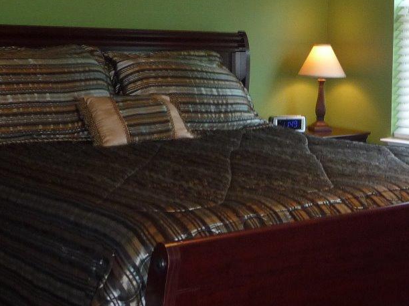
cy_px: 68
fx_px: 780
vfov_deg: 22.0
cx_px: 406
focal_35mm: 66
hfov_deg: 27.7
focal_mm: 4.7
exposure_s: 1/30
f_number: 3.3
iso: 200
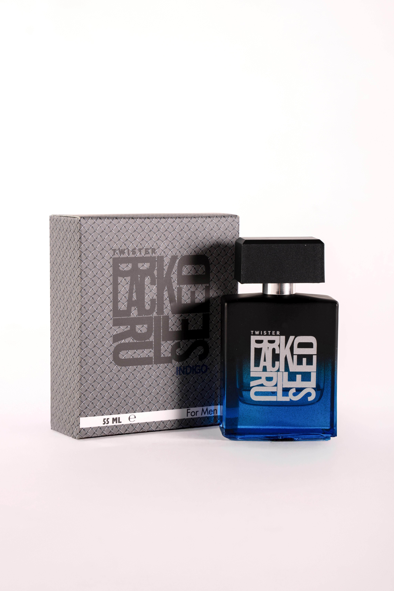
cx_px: 194
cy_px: 265
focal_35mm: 82
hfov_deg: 16.7
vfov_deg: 24.7
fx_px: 1346
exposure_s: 1/125
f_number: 8
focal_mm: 62
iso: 80
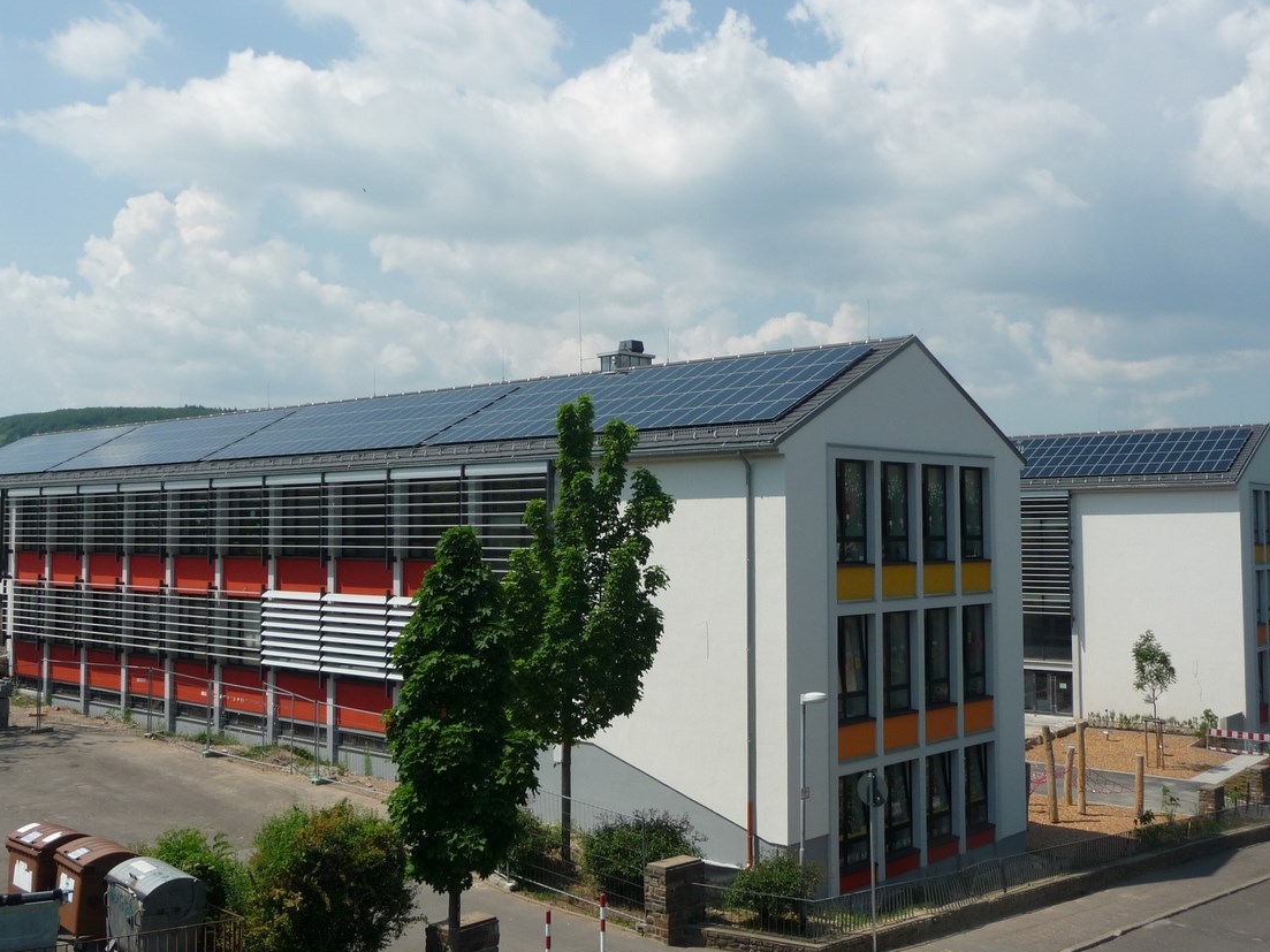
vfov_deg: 38.7
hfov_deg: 50.1
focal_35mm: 37
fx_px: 1357
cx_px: 602
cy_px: 464
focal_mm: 5.6
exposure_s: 1/320
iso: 100
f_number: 9
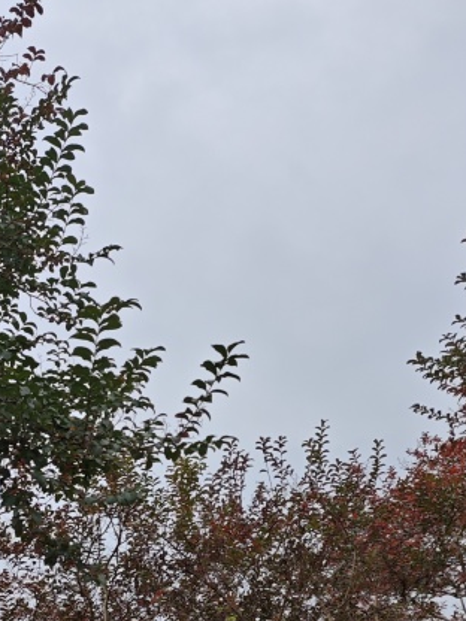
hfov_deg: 23.2
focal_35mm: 59
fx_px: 1059
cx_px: -55
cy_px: 701
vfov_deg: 29.2
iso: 50
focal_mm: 6.55
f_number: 1.6
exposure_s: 1/1997
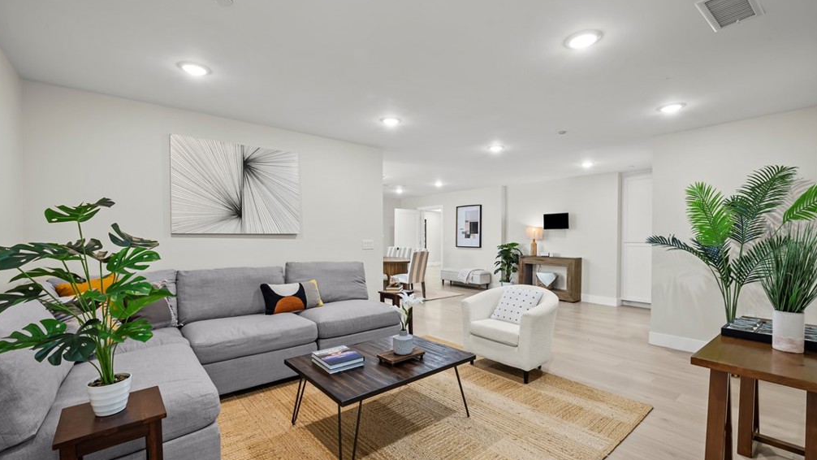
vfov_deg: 67.0
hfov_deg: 99.4
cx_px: 406
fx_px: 347
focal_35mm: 16
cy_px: 242
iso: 125
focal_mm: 15
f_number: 10
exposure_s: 1
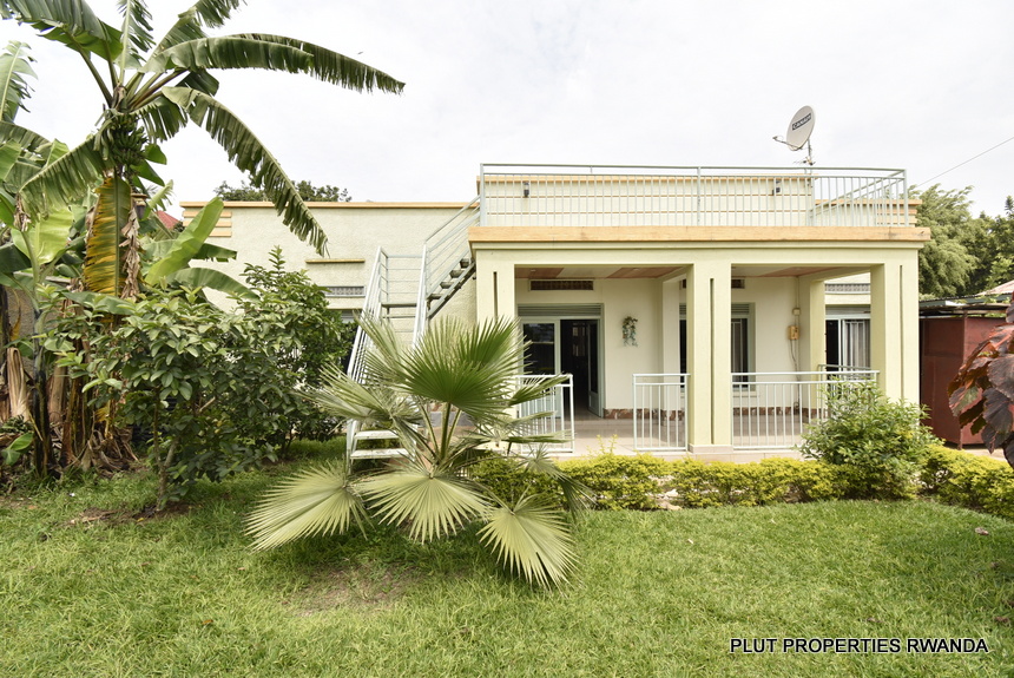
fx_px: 423
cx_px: 507
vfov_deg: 77.4
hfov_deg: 100.3
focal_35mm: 15
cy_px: 339
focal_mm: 10
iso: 100
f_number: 8
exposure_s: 1/160
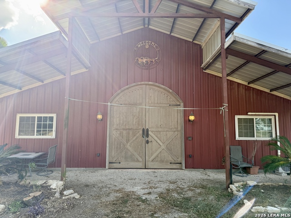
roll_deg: +0.3
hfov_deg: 71.6
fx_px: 202
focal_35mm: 24
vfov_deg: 56.8
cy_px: 109
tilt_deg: +5.4
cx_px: 146
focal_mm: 6.76
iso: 100
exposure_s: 1/1122
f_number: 1.78
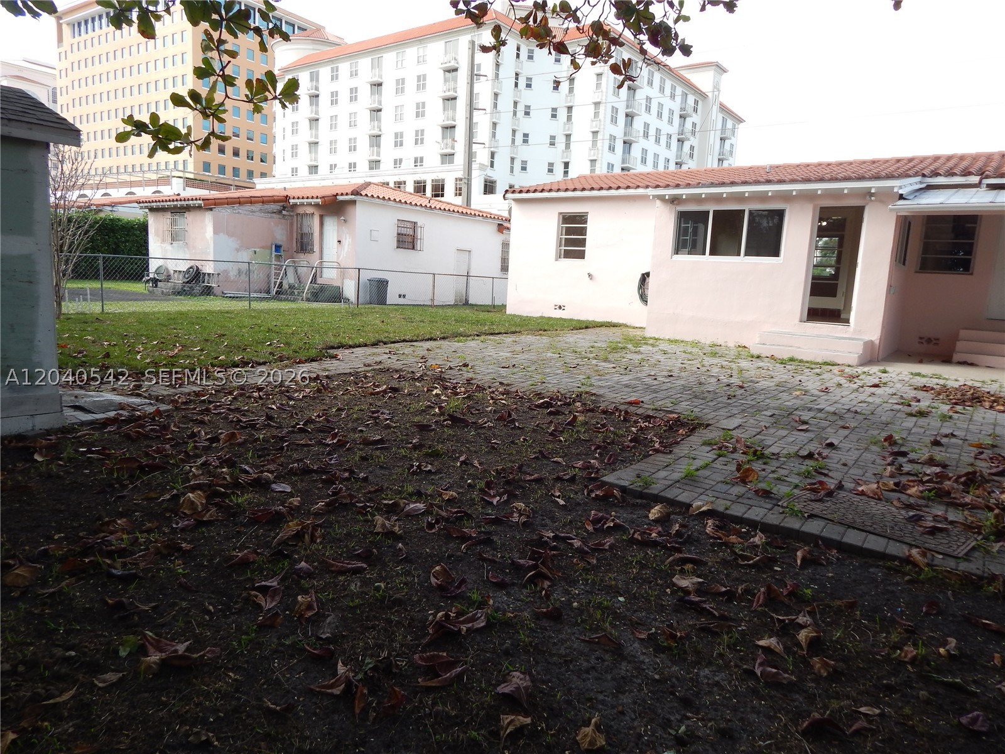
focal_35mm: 23
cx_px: 502
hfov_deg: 73.9
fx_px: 668
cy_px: 377
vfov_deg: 58.9
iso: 125
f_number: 3
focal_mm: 4
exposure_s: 1/400
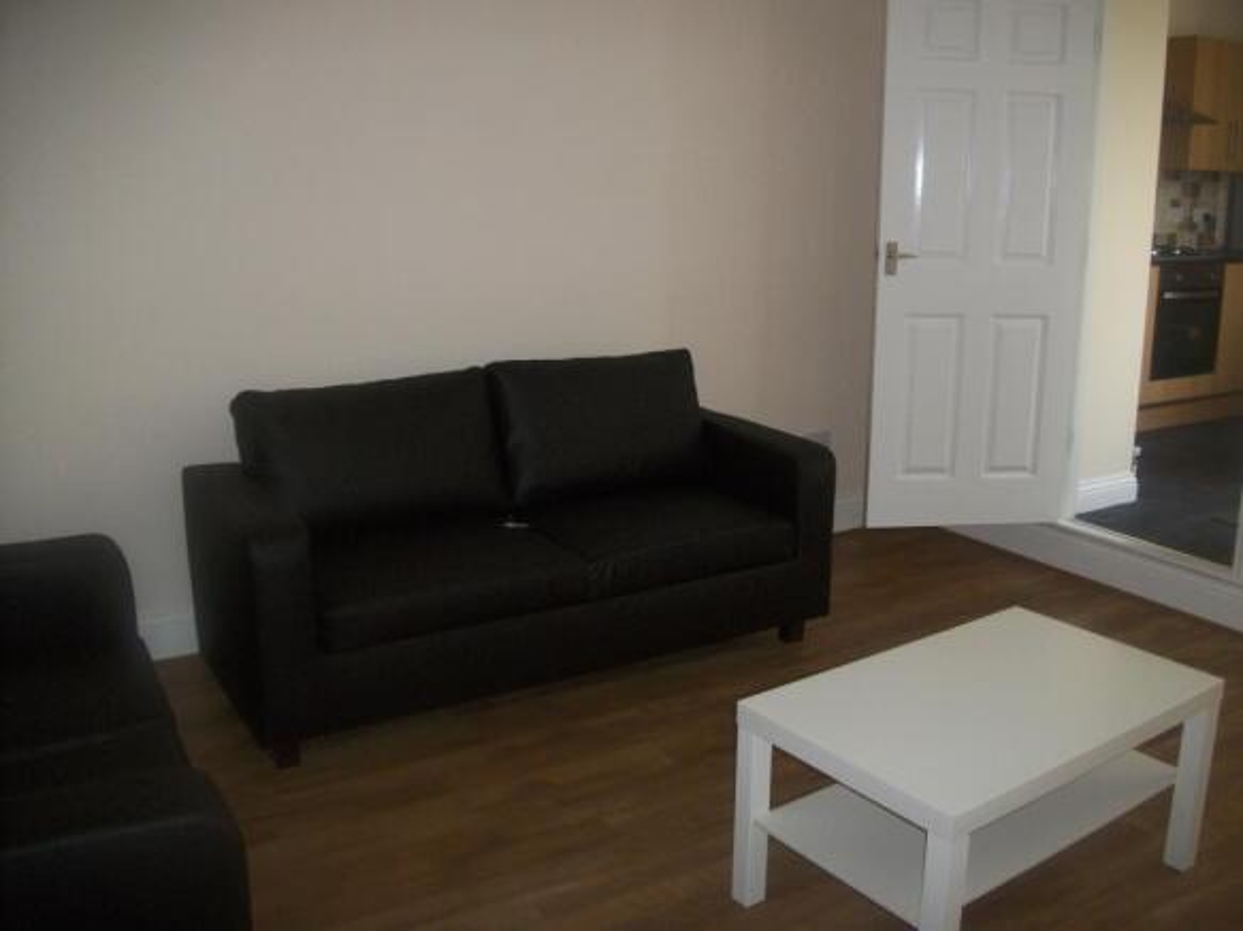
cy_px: 466
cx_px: 622
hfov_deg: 56.8
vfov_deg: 44.1
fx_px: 1149
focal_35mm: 32
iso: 160
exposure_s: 1/30
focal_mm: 5.7
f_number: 2.9
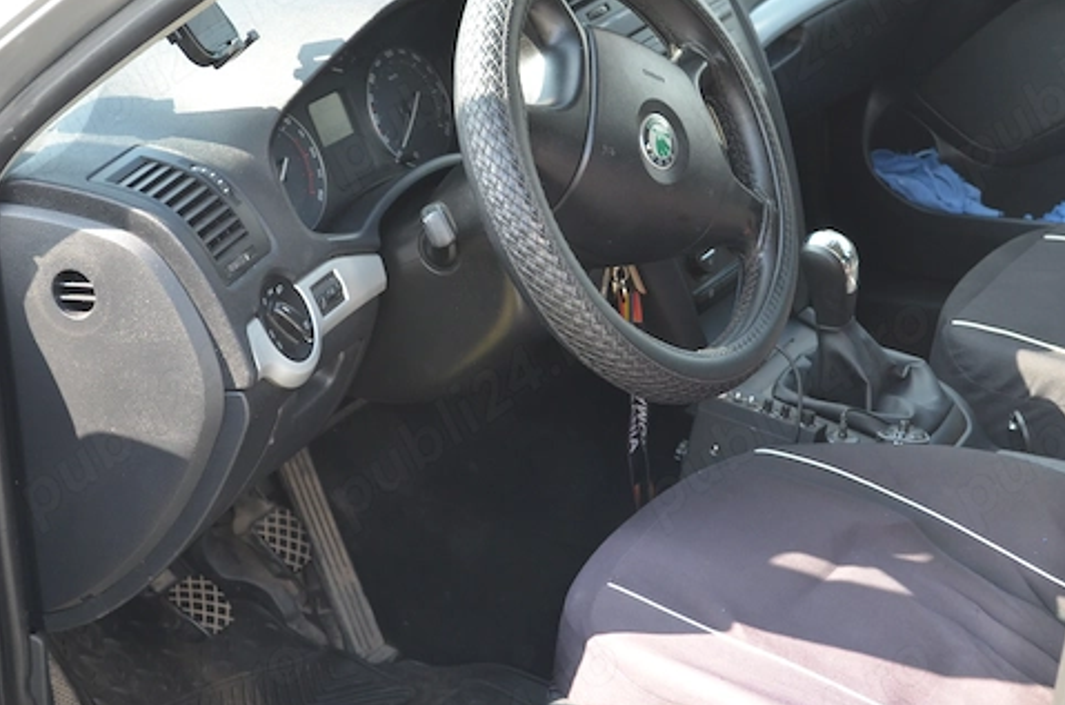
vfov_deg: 16.1
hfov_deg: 24.0
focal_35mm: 85
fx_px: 2498
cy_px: 376
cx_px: 629
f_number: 5.3
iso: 400
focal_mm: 45
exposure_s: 1/125
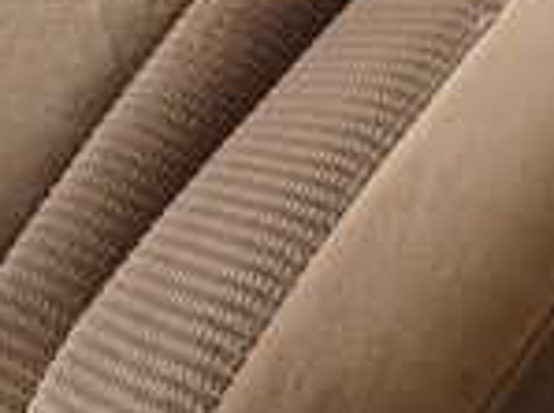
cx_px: 208
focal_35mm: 101
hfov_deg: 19.5
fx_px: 1613
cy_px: 37
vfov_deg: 14.4
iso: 100
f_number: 2
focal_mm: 4.5
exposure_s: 1/100
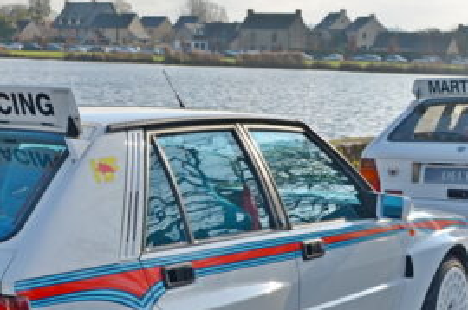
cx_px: 161
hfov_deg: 22.7
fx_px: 1159
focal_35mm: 89
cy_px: 216
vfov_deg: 15.2
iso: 100
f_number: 9
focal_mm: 23
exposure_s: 1/320
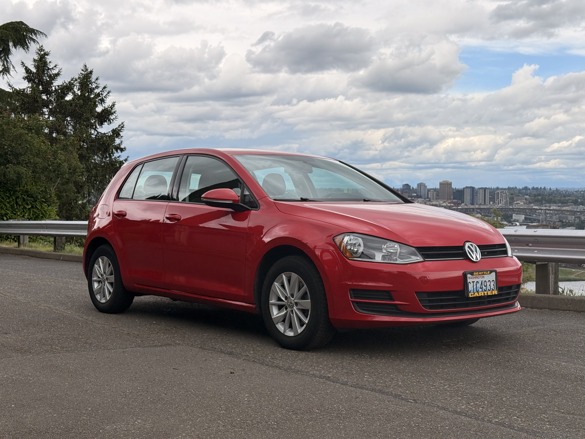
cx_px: 292
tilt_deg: -2.1
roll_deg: -0.3
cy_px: 220
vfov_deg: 30.3
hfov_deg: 39.7
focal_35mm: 48
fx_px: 811
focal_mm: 6.76
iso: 64
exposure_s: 1/4878
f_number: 1.78
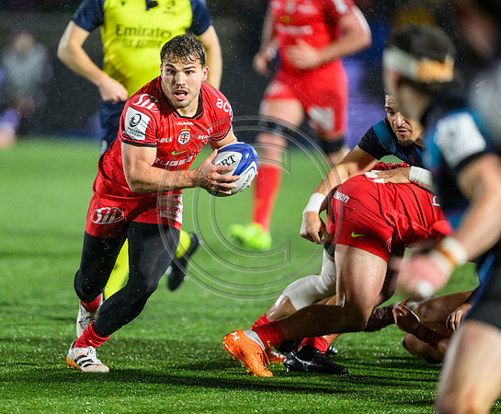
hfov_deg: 4.2
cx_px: 191
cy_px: 207
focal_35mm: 459
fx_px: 6892
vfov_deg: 3.4
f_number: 3.2
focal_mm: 400
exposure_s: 1/1600
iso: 5000
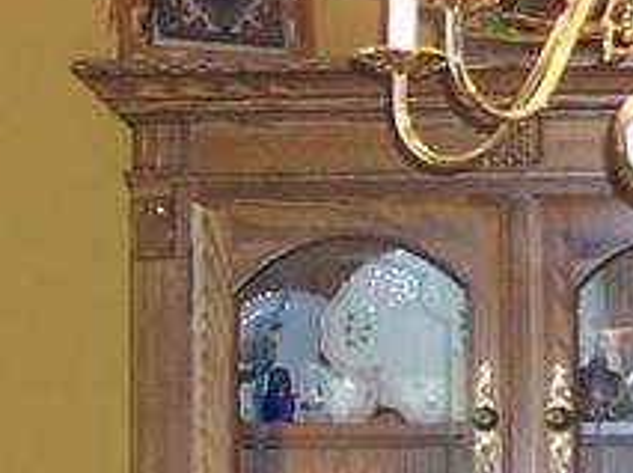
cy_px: 381
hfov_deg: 9.9
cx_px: 615
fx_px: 3615
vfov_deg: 7.5
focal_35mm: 198
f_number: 2.8
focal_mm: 8
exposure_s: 1/30
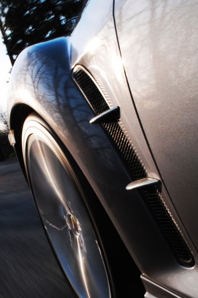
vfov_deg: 37.3
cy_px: 183
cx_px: 82
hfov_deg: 25.5
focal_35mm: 53
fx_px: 438
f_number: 18
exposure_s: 1/13
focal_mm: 26
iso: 200
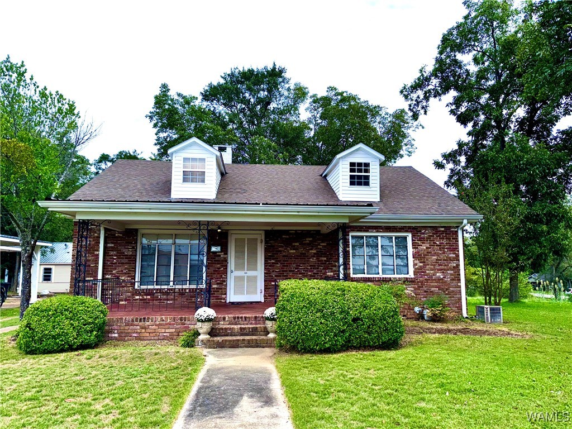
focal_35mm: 24
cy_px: 214
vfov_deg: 56.8
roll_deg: +0.0
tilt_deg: +7.6
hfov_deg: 71.6
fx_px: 397
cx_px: 286
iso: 50
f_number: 1.78
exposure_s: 1/3413
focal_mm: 6.76
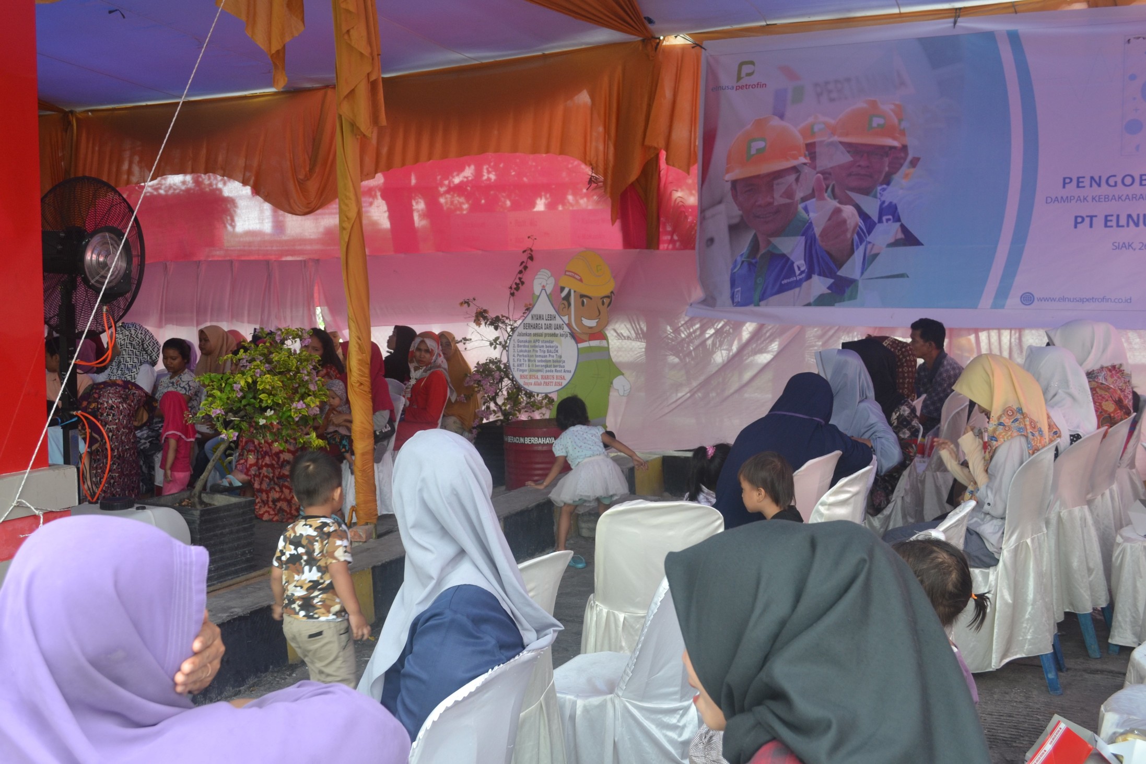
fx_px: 1146
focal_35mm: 36
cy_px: 382
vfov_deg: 36.9
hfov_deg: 53.1
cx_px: 573
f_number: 5.6
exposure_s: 1/125
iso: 360
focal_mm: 24
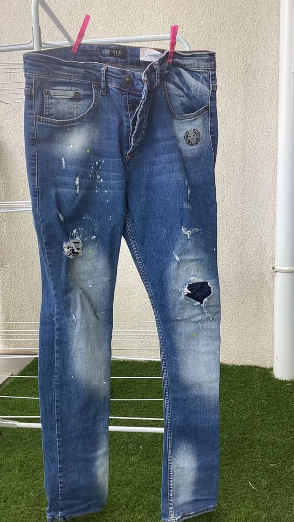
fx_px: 471
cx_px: 129
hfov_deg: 34.6
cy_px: 260
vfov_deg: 58.0
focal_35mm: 34
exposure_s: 1/120
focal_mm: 3.3
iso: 64
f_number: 2.4
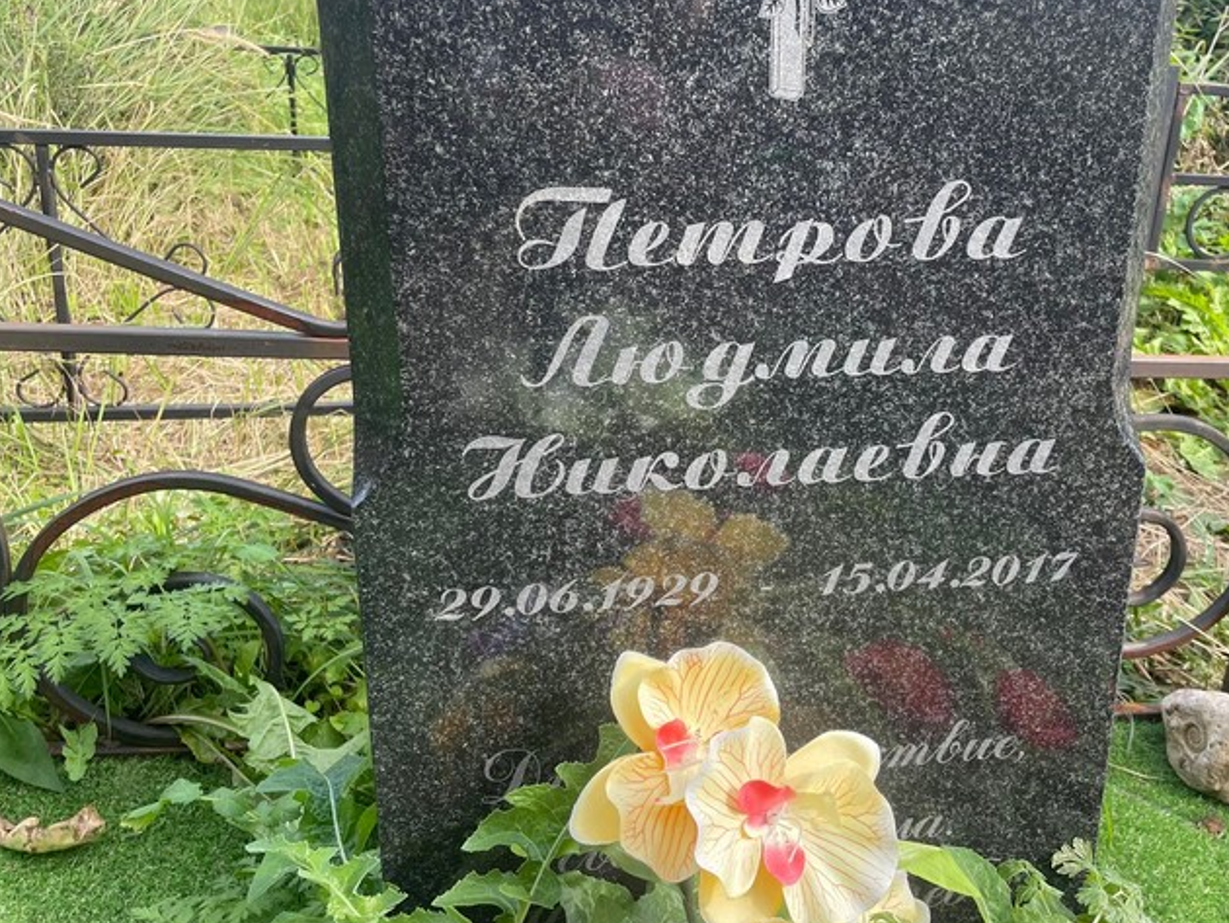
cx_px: 733
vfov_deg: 42.7
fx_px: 1172
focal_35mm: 33
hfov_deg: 55.0
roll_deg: -4.6
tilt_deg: -17.3
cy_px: 349
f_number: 1.6
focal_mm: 4.2
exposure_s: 1/500
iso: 32
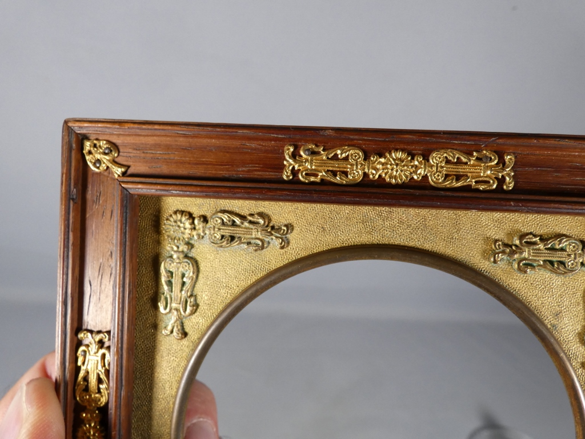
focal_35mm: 21
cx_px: 292
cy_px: 220
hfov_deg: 79.0
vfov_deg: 63.4
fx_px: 355
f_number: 2.8
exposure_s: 1/125
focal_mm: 3.7
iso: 160
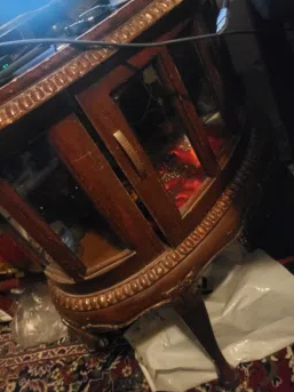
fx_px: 317
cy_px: 192
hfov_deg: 49.7
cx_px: 145
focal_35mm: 28
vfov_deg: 63.5
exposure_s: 1/9.99
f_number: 1.8
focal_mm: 5
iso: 3200
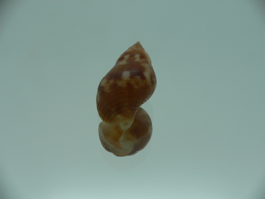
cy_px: 100
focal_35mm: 35
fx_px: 268
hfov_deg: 52.6
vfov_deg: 40.7
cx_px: 132
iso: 80
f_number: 2.8
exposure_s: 1/60
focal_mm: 4.6
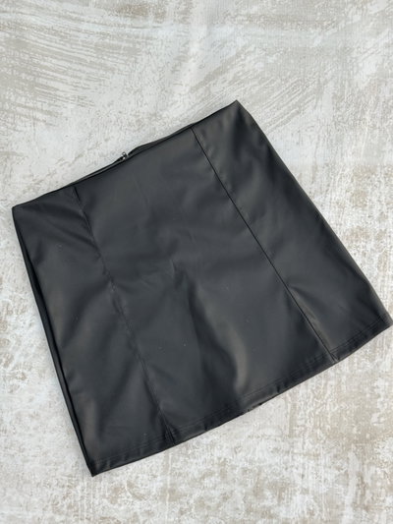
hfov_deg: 30.3
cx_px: 196
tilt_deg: -77.7
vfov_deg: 39.6
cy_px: 262
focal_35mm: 48
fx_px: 726
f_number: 1.78
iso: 80
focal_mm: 6.76
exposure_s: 1/50
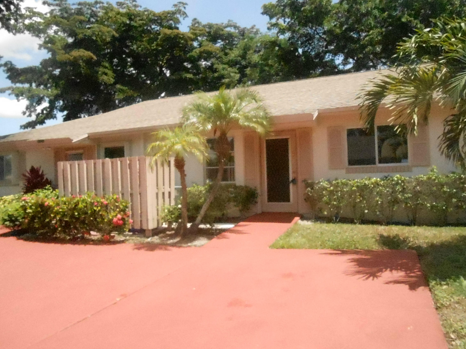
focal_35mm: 26
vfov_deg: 53.1
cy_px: 174
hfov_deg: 67.3
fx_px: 350
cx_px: 233
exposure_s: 1/1500
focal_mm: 4.6
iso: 3200
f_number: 11.5
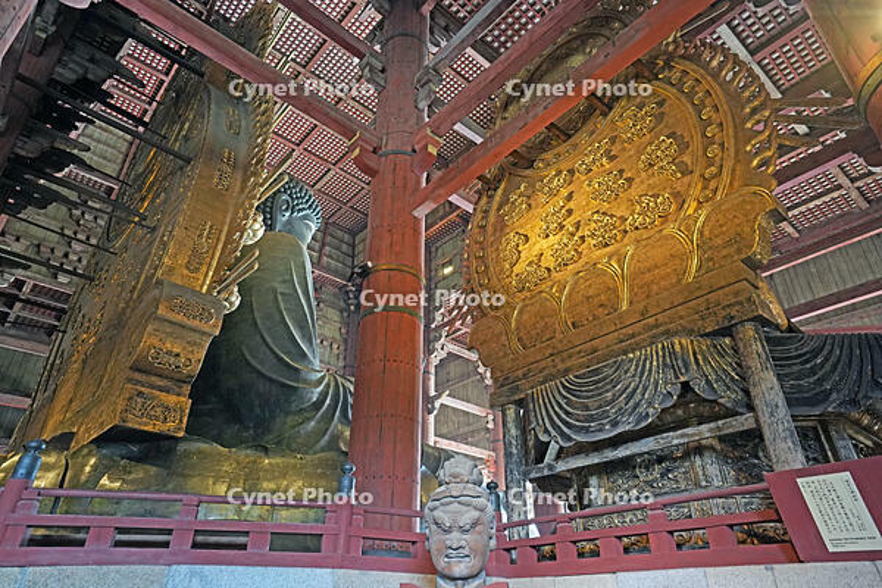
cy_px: 294
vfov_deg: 55.1
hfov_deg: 76.1
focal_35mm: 23
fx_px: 563
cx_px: 441
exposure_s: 1/40
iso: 3200
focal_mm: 23
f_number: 3.5
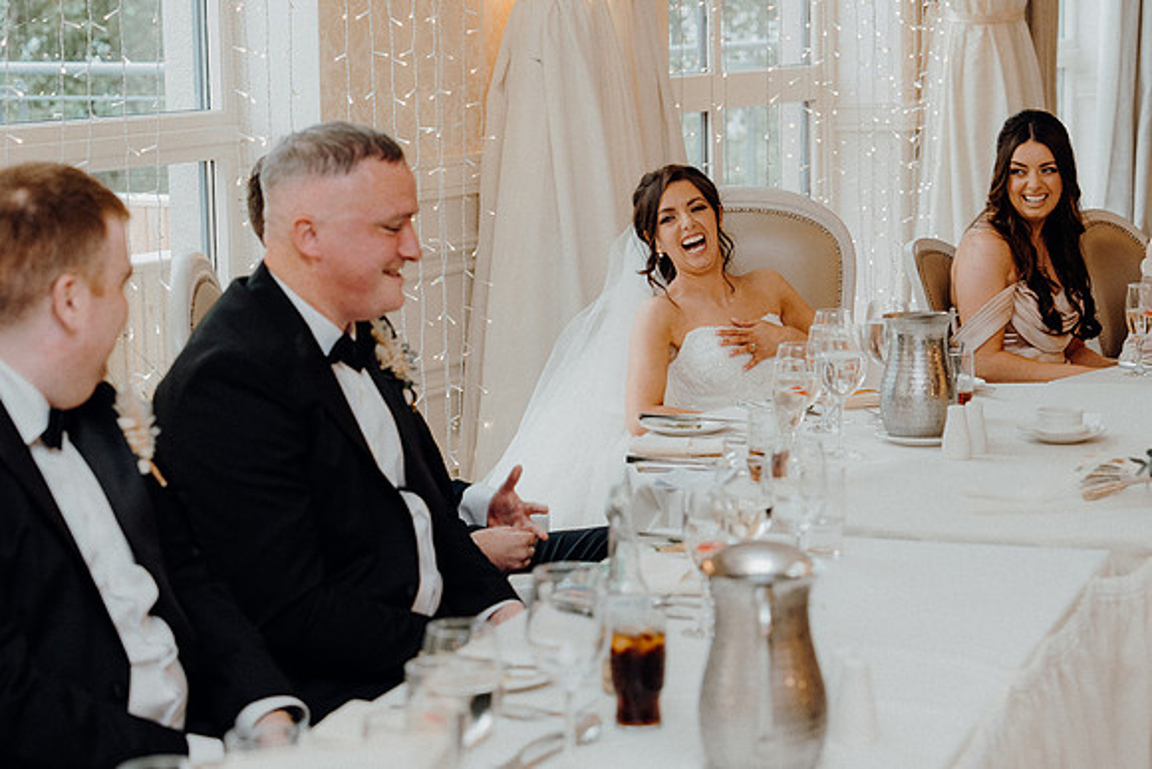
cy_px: 384
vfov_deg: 16.1
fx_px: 2721
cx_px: 576
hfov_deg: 23.9
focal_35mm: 85
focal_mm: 57
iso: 1000
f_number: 3.5
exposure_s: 1/160
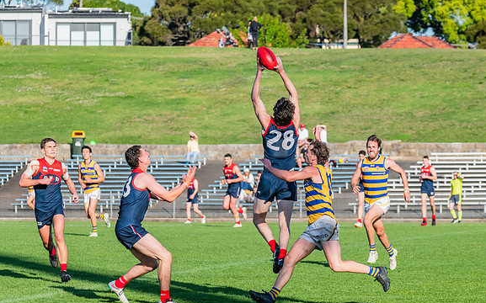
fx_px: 3204
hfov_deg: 8.7
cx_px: 272
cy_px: 141
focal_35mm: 242
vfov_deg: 5.4
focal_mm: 210
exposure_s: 1/1600
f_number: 9
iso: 800
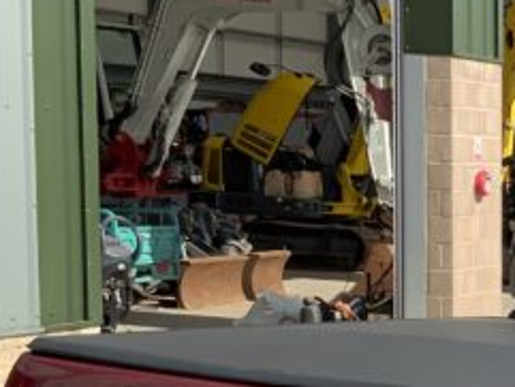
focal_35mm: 123
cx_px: 825
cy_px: 421
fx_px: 1831
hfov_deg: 14.6
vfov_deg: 11.9
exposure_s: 1/1377
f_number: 1.8
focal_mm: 3
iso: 16
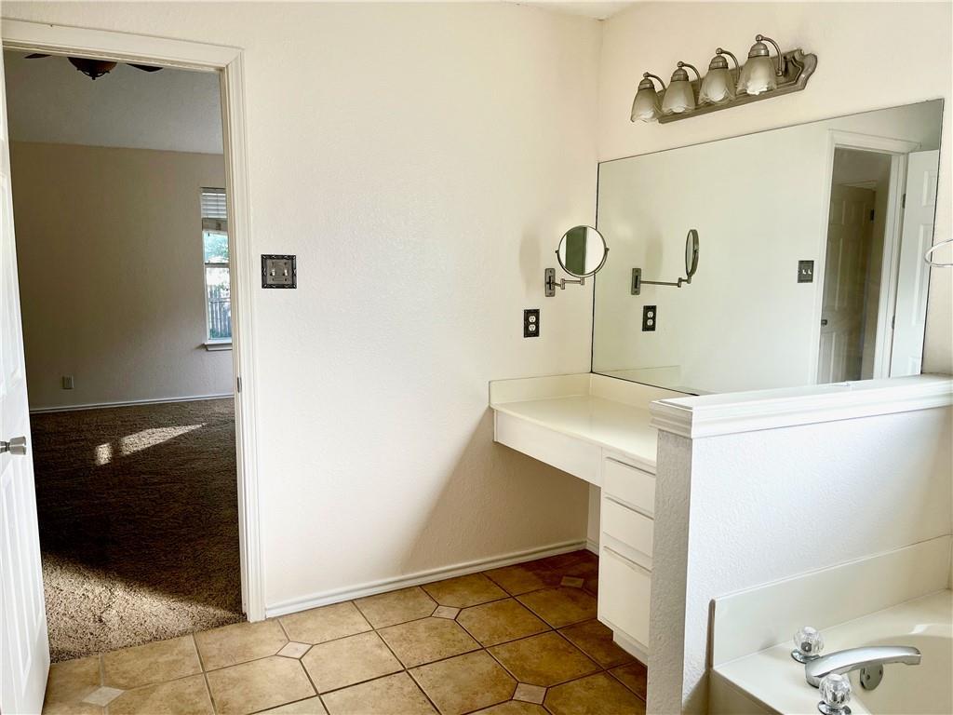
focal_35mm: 26
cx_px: 476
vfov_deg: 53.1
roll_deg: +0.4
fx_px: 716
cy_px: 358
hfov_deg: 67.3
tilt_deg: -9.2
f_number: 1.6
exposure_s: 1/459
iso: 50
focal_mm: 5.1
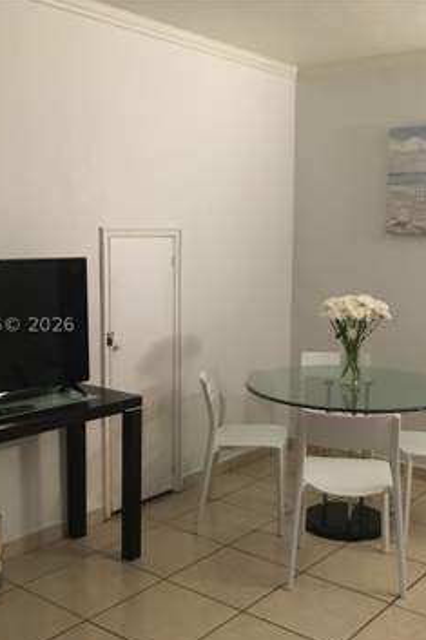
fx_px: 728
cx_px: 241
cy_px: 325
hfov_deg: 32.6
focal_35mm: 41
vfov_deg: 47.4
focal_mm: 4.15
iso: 200
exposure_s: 1/24
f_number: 2.2
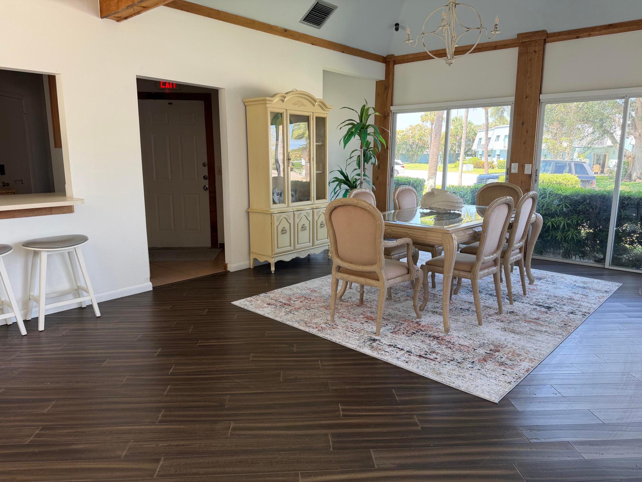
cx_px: 321
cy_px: 241
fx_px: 445
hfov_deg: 71.6
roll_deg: -1.3
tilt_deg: -10.6
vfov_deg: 56.8
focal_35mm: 24
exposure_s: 1/144
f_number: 1.78
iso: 80
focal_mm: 6.76
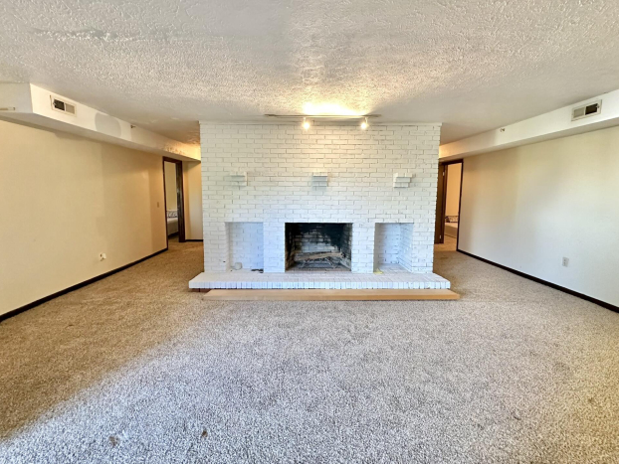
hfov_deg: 98.1
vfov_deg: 81.7
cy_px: 217
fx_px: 268
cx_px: 304
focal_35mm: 15
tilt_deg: -5.7
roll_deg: -0.2
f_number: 2.2
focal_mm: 2.22
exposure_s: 1/40
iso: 1000
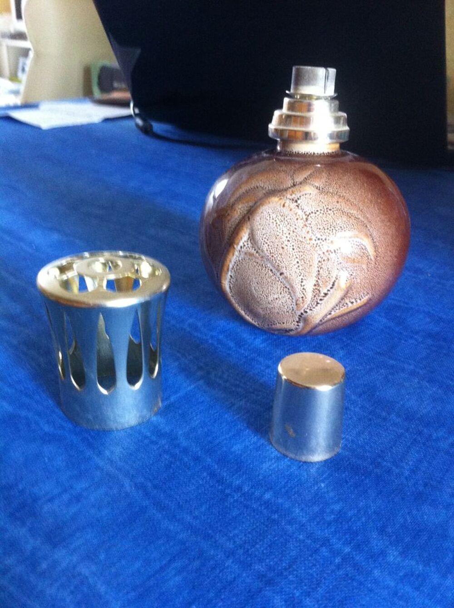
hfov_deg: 40.6
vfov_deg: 52.7
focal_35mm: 35
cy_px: 304
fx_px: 614
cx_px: 227
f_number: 2.8
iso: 320
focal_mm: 3.85
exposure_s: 1/15
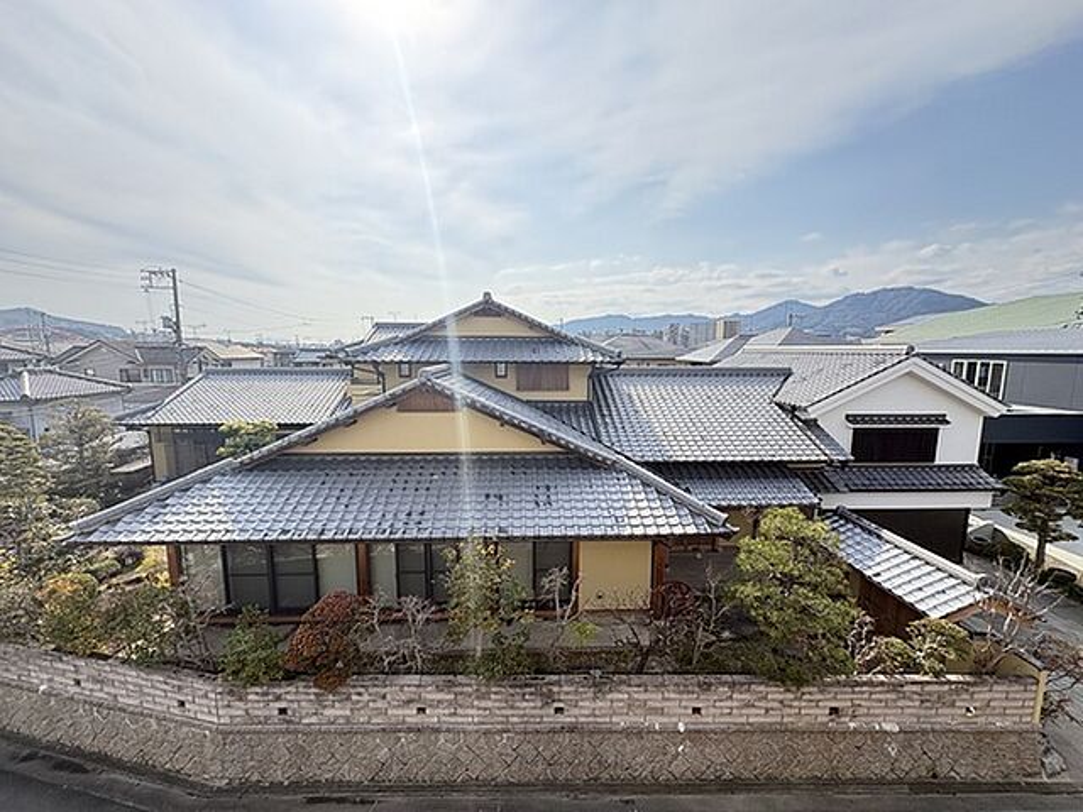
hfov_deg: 102.1
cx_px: 542
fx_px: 438
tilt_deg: -7.3
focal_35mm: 14
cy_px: 406
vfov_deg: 85.7
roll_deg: -0.2
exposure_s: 1/1063
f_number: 2.2
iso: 64
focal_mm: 2.22
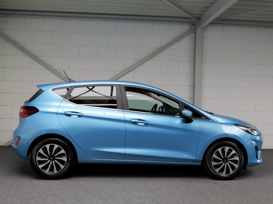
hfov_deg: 55.4
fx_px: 260
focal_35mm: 33
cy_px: 102
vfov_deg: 42.9
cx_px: 136
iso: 160
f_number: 2.5
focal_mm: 14.9
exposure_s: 1/60
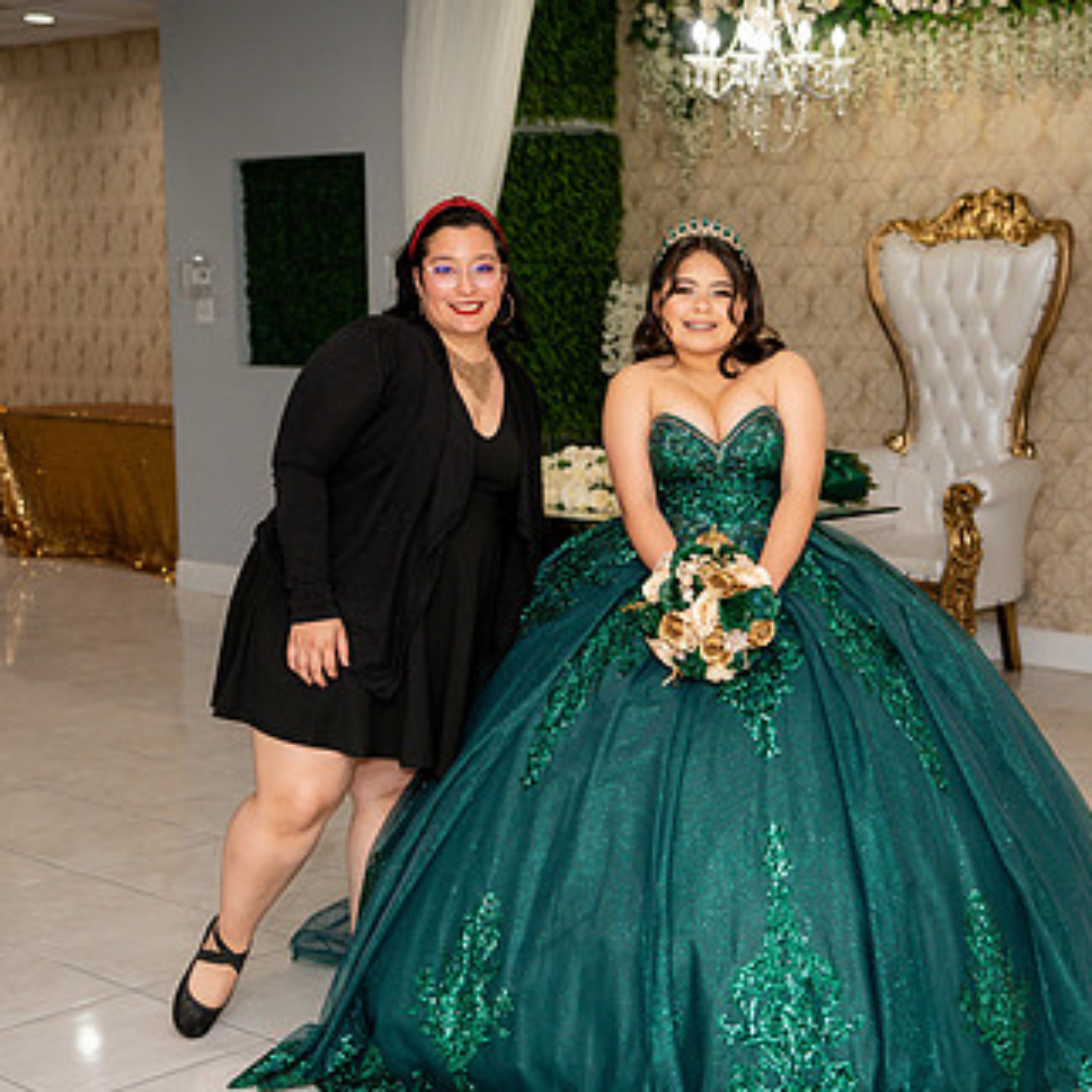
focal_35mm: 61
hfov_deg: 28.0
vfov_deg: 28.1
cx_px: 696
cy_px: 590
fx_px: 2177
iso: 800
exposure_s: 1/250
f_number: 2.8
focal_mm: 40
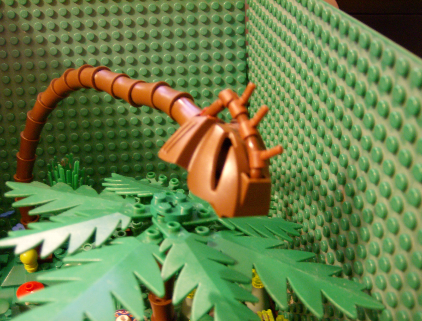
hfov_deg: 48.8
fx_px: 465
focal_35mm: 38
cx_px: 211
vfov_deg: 38.0
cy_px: 160
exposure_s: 1/2.58
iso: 200
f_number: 2.9
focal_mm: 6.4
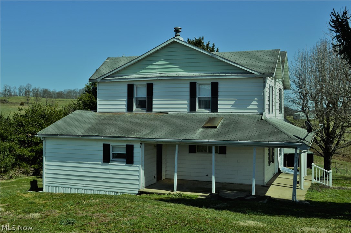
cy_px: 116
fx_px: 380
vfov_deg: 34.1
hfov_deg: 49.6
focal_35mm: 39
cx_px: 176
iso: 220
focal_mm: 26
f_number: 11
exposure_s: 1/500
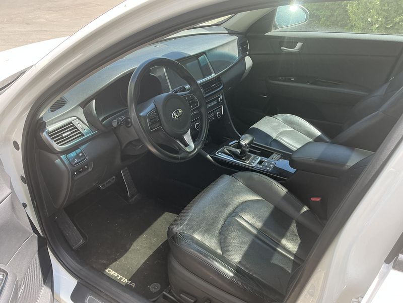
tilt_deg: -30.3
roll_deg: +2.6
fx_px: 326
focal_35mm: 28
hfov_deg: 63.4
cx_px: 202
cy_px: 152
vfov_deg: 49.7
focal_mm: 3
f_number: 1.8
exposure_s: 1/172
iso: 32
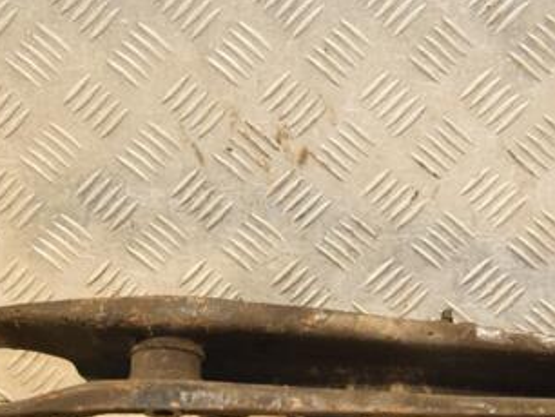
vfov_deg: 13.1
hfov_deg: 17.4
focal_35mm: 113
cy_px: 297
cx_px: 346
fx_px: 1813
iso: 800
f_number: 4.8
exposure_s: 1/125
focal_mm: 40
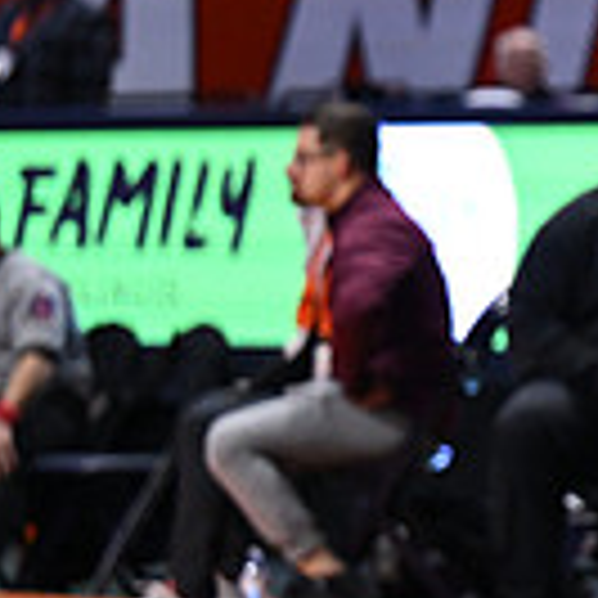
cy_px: 155
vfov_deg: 4.7
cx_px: 1277
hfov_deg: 4.6
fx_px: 7251
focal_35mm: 371
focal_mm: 100
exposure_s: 1/1000
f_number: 2.8
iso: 3200
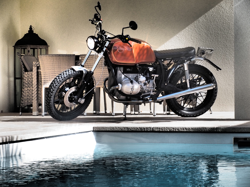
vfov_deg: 14.8
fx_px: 722
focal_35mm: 100
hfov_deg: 19.6
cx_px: 125
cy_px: 94
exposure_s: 1/800
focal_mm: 21.2
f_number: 3.5
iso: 100
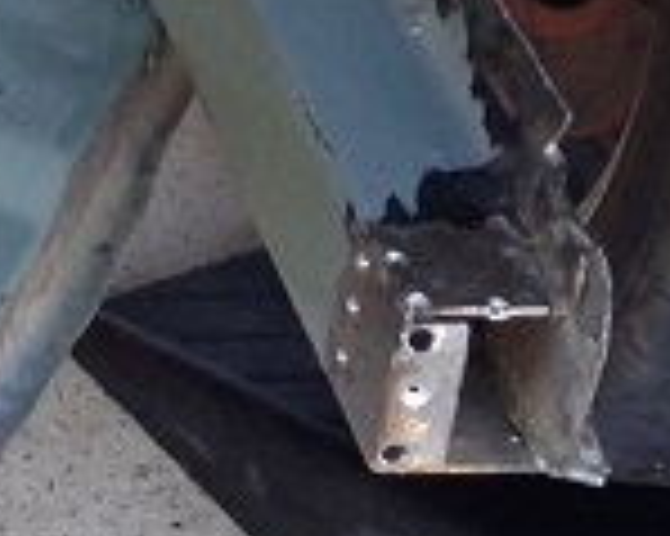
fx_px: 4379
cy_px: -667
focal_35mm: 221
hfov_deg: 8.1
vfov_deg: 6.7
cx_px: -935
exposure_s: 1/30
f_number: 2.4
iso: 50
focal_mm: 4.12
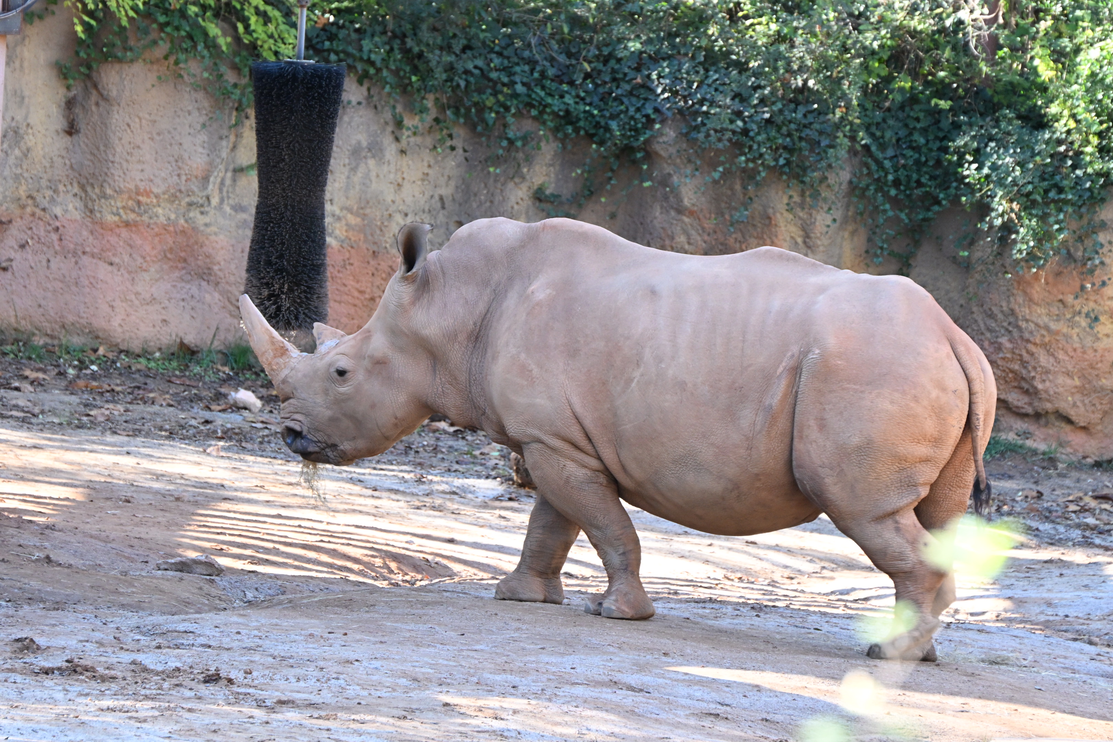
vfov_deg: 5.9
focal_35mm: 232
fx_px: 7188
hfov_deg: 8.9
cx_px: 556
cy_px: 371
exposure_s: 1/250
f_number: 6.3
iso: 1600
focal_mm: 155
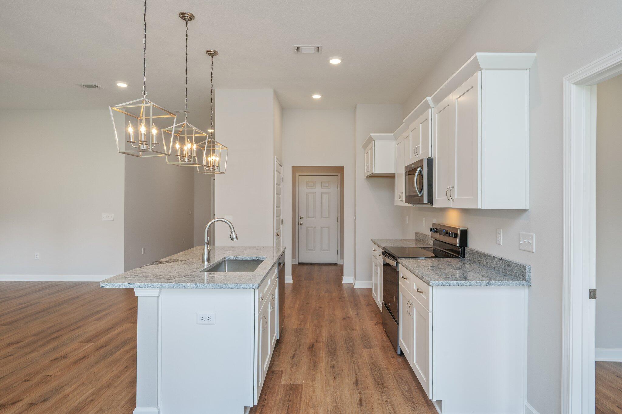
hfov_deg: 84.0
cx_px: 311
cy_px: 207
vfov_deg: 61.8
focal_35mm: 20
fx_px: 345
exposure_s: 1/30
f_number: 9
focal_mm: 20
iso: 400
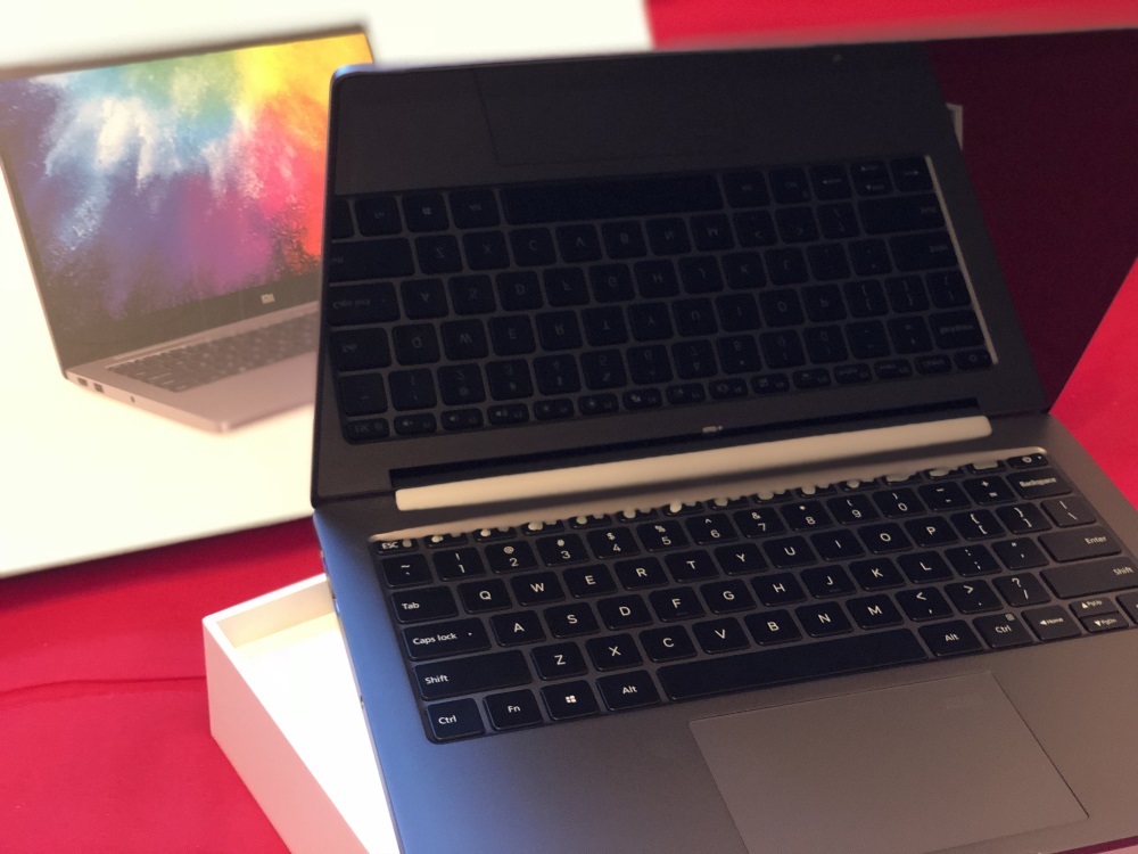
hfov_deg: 36.8
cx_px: 569
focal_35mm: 52
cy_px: 427
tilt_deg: -39.2
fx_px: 1709
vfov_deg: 28.0
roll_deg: -5.3
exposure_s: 1/9
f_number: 2.4
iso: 160
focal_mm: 6
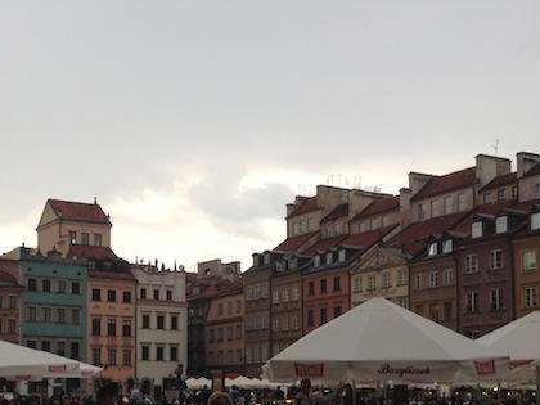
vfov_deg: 26.0
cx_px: 153
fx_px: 858
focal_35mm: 55
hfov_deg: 34.4
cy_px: 336
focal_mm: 4.12
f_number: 2.4
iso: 50
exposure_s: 1/160
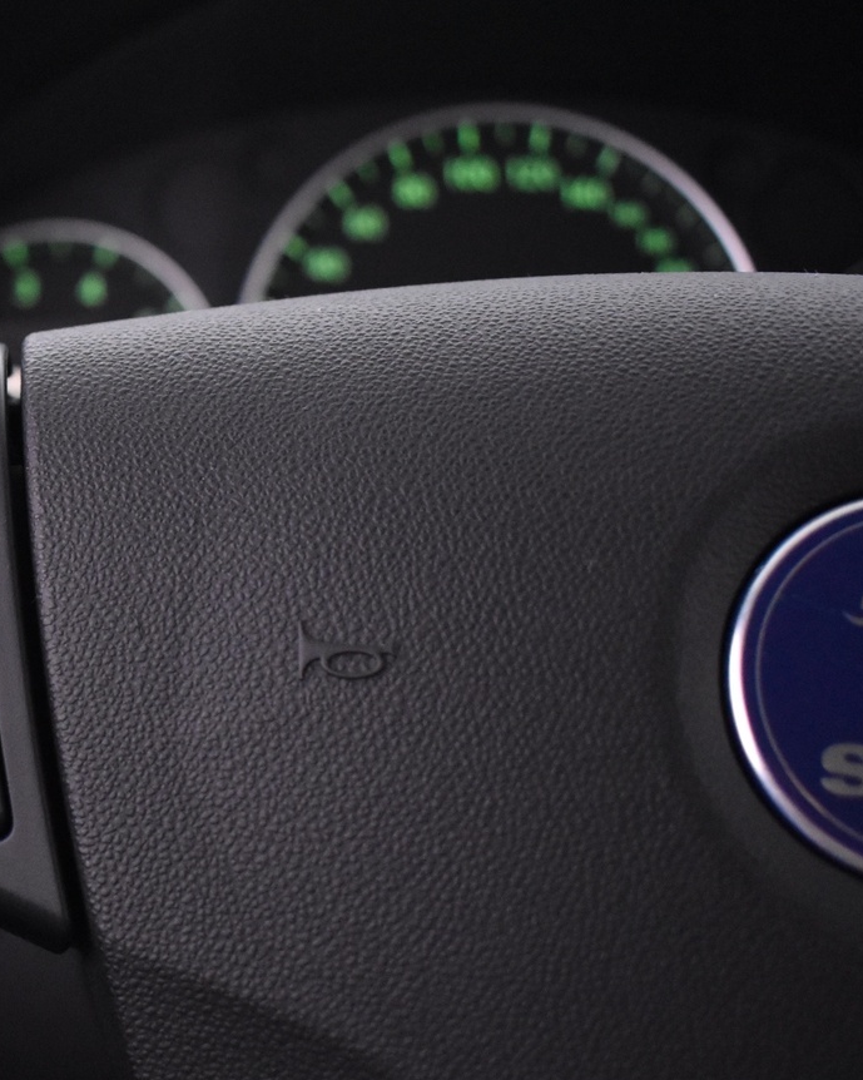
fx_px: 1945
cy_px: 596
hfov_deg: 23.3
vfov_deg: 31.0
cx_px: -119
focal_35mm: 61
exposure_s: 1/30
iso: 3200
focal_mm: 23
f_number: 3.8
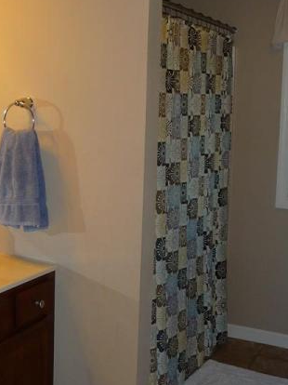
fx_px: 577
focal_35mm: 52
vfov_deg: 36.7
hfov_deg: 27.9
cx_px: 112
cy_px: 151
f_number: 3.3
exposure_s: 1/30
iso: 100
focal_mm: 4.7
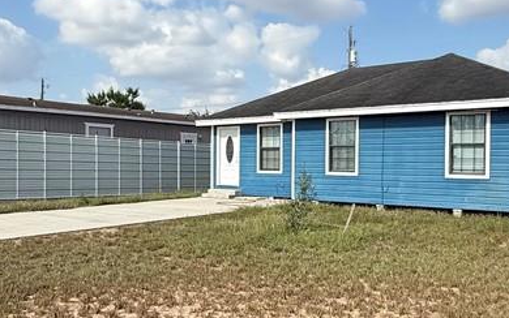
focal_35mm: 39
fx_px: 541
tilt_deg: -0.6
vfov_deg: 32.8
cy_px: 172
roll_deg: +0.1
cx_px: 266
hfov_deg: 50.4
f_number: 2.2
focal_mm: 2.22
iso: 50
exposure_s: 1/1745
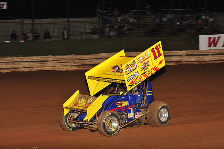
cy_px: 74
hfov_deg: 23.7
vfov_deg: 15.9
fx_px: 535
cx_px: 112
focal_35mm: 86
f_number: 7.1
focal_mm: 86
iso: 1000
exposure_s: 1/320
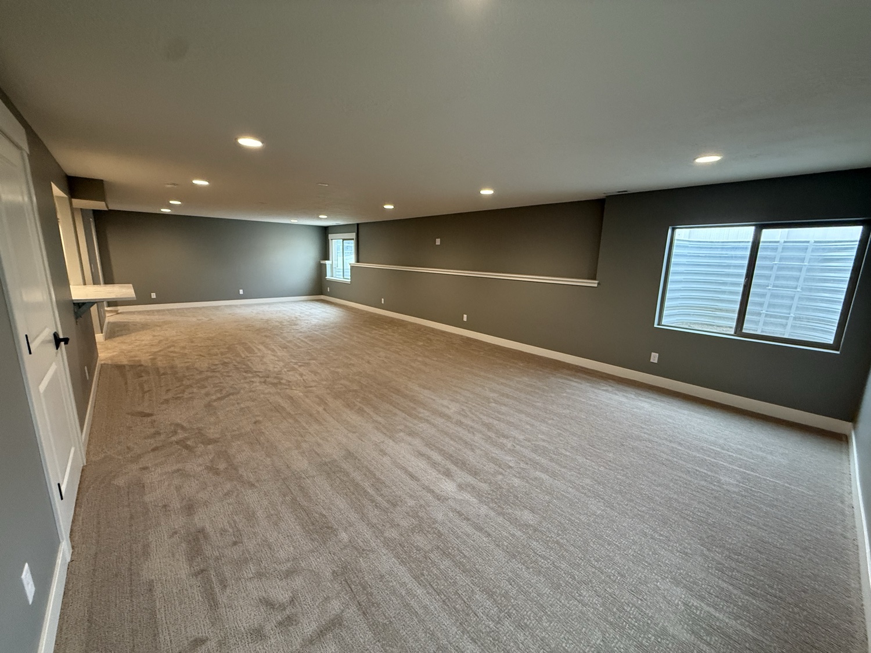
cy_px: 326
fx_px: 352
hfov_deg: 102.1
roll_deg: -2.5
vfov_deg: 85.7
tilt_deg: -11.4
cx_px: 436
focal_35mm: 14
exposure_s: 1/60
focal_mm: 2.22
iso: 320
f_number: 2.2
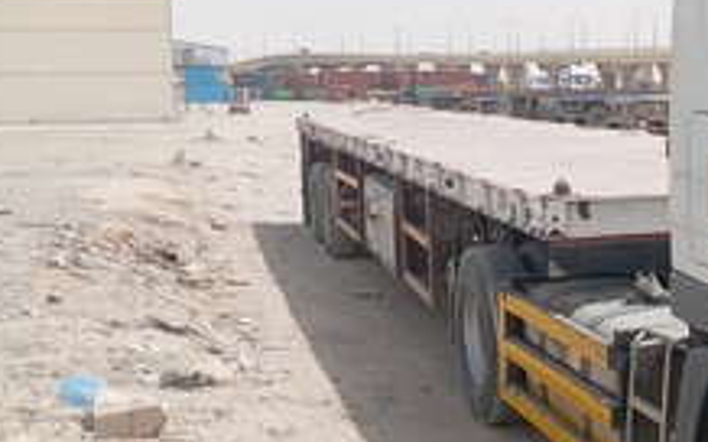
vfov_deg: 21.6
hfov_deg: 33.3
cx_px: 534
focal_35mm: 60
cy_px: 177
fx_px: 1157
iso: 101
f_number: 1.8
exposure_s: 1/863
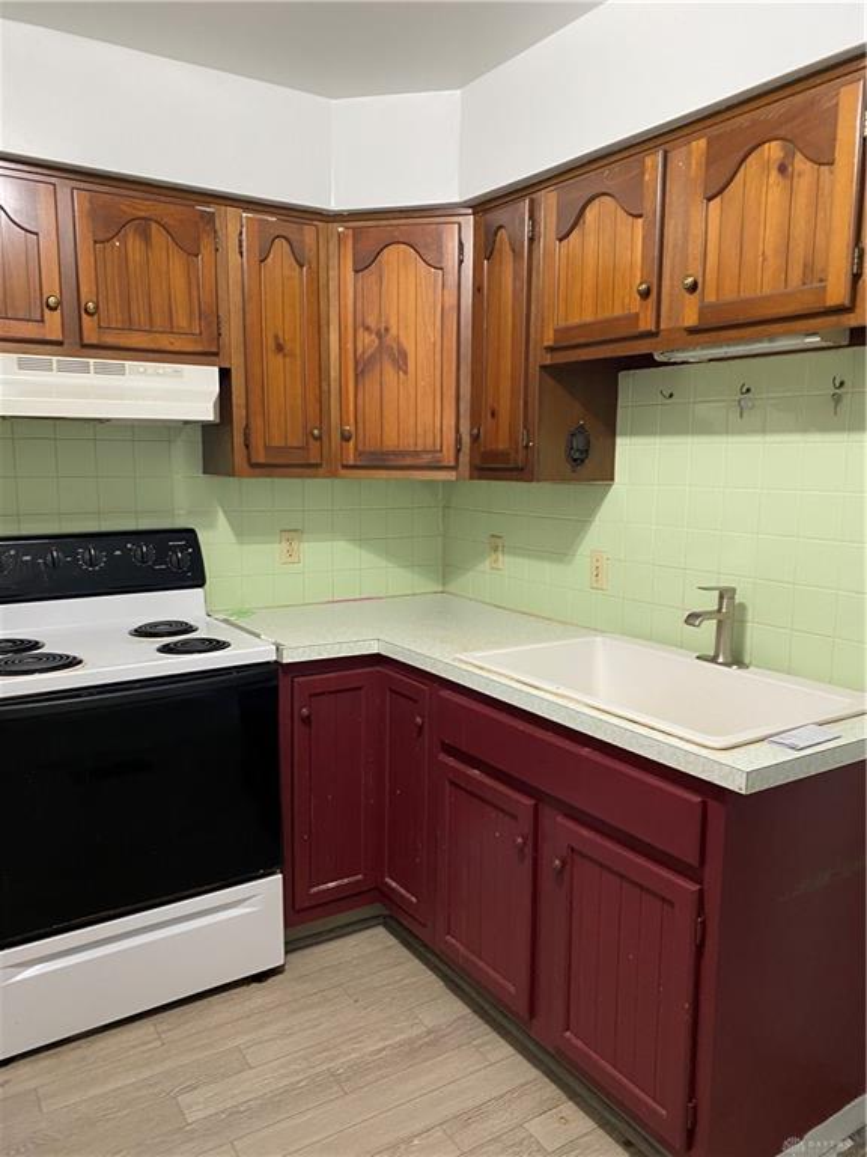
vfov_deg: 67.3
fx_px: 868
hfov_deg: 53.1
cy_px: 578
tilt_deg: -5.3
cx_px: 434
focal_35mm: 26
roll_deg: -1.1
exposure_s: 1/60
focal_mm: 4.25
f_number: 1.8
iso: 200
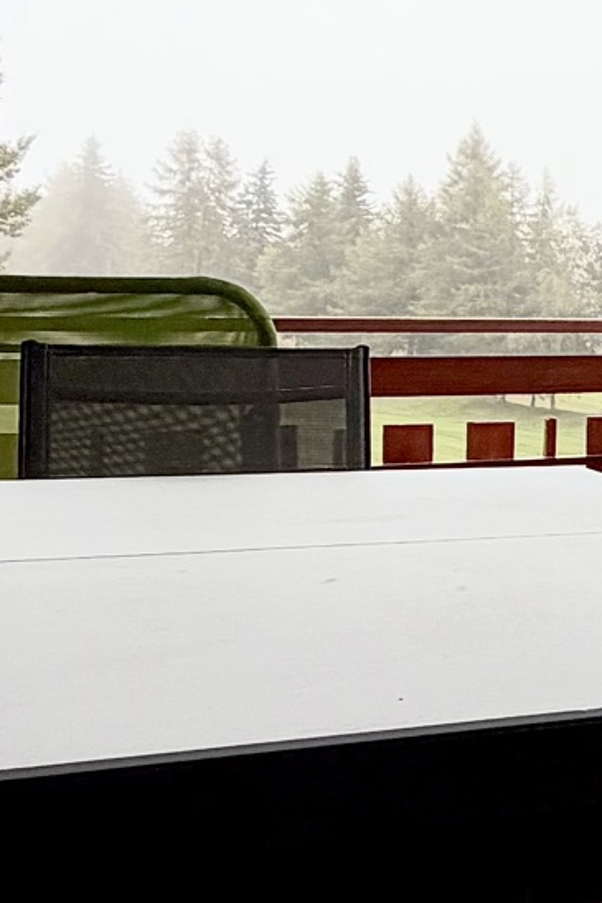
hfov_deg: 15.8
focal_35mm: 68
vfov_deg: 29.4
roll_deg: +0.3
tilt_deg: +0.2
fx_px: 1707
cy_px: 297
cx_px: 1194
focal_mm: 2.22
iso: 64
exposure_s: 1/502
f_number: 2.2
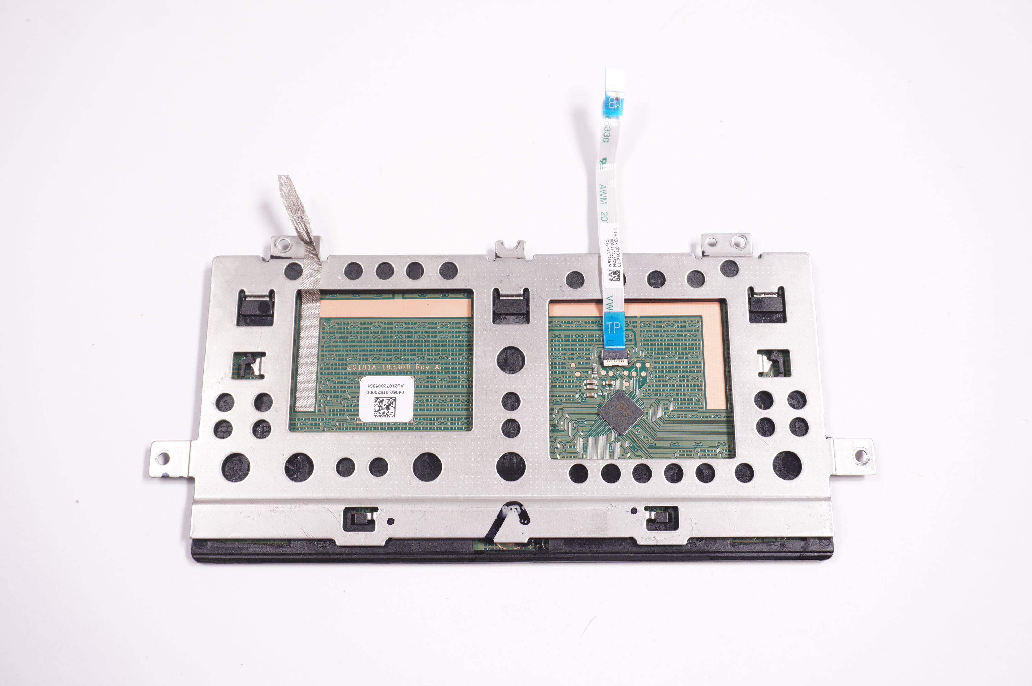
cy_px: 343
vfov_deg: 35.4
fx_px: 1074
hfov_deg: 51.3
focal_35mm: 38
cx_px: 516
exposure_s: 1/160
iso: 400
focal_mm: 25
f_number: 5.6
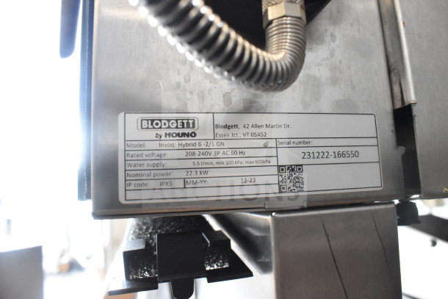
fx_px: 336
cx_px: 224
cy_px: 150
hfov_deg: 67.4
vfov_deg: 48.0
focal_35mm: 27
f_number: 7.1
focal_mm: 18
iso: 6400
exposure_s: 1/200
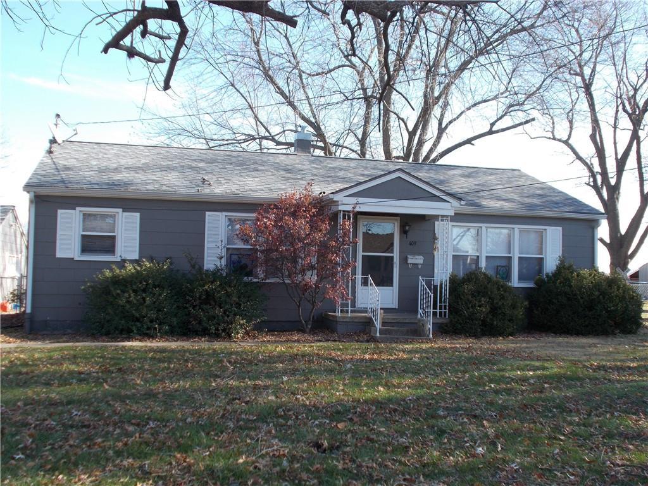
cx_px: 324
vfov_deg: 36.8
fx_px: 730
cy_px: 243
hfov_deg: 47.9
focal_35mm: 39
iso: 80
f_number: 3.9
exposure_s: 1/160
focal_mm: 6.9
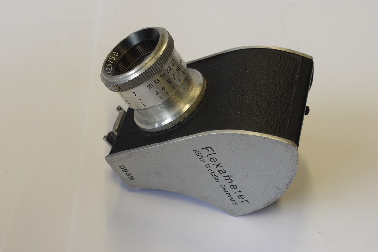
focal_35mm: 63
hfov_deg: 31.9
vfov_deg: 21.6
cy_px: 118
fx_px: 661
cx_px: 188
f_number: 8
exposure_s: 1/50
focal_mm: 30
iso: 400
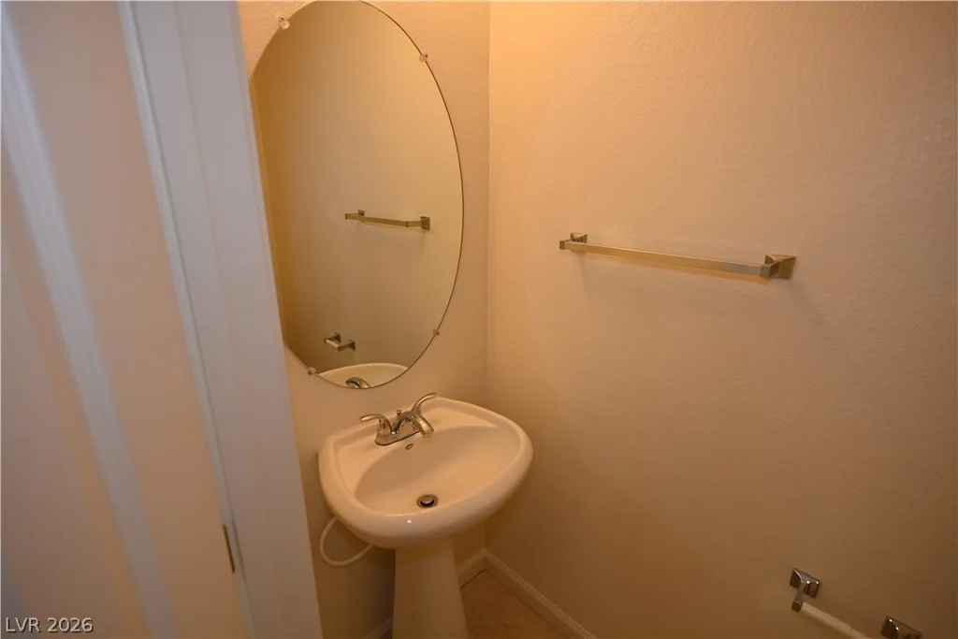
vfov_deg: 70.5
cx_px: 479
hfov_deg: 93.3
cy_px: 320
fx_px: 452
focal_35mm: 17
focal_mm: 17
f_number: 4.5
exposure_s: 1/60
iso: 200
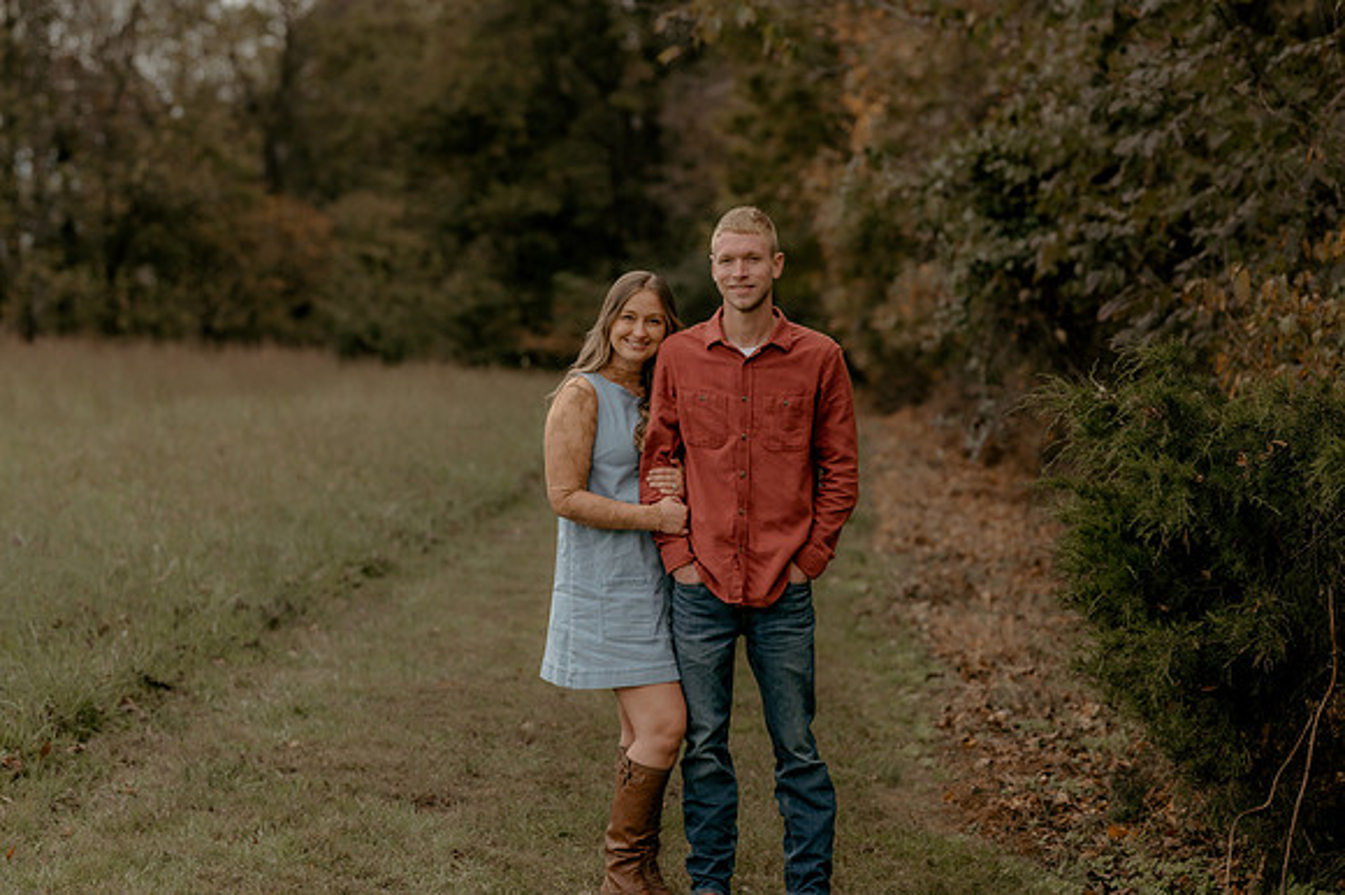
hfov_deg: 23.9
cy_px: 448
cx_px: 672
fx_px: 3174
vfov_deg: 16.1
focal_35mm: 85
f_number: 2.8
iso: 125
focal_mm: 85
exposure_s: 1/640
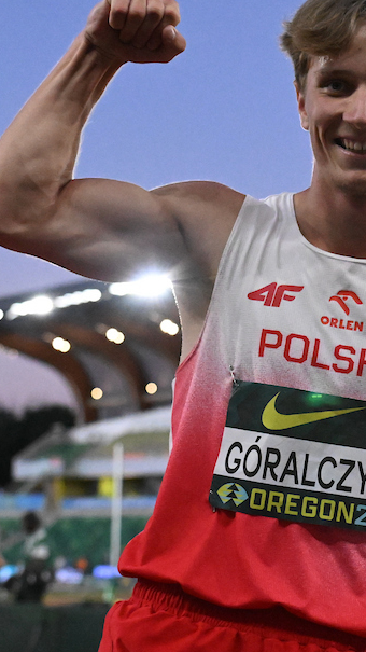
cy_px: 262
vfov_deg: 19.8
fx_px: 1865
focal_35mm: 108
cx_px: 417
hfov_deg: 11.0
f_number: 2.8
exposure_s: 1/4000
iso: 6400
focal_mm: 35
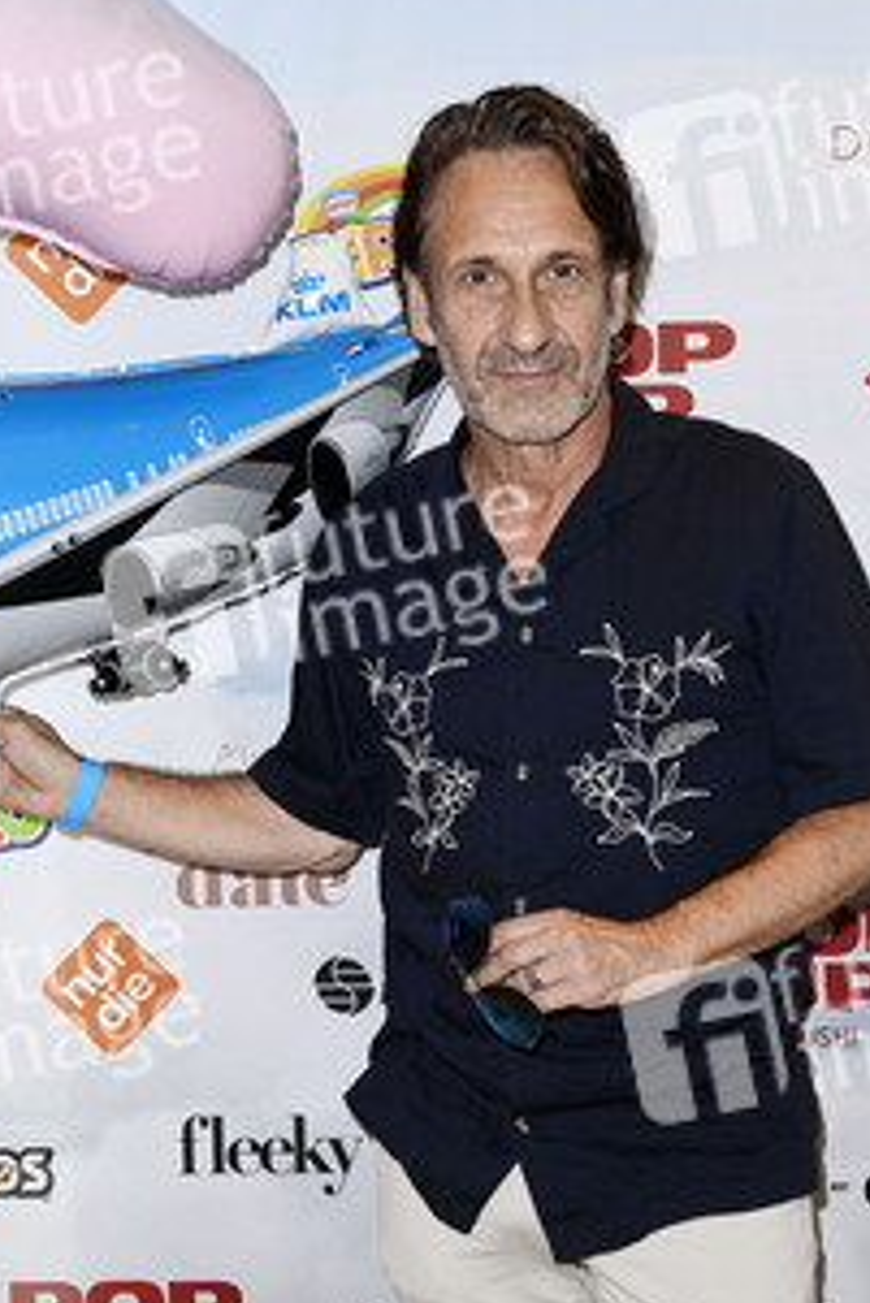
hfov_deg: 19.8
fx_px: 2498
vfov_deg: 29.1
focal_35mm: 69
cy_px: 805
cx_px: 450
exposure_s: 1/250
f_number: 6.3
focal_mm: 52
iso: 1250
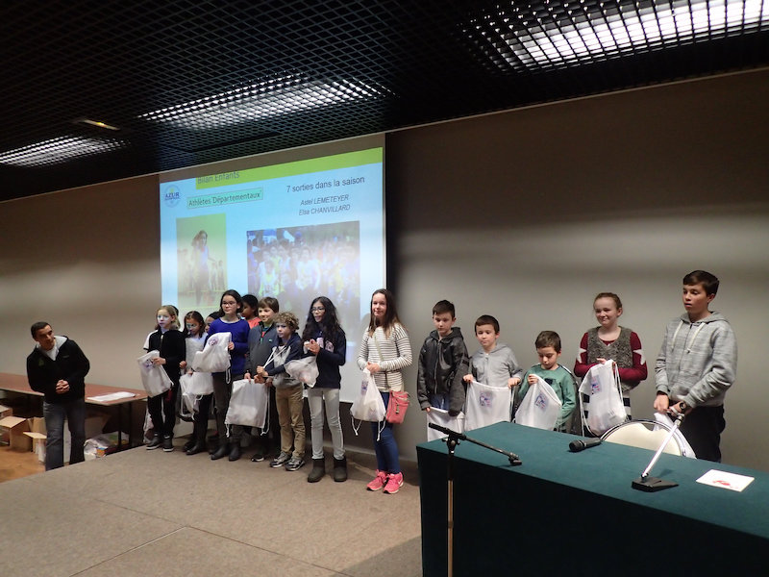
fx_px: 555
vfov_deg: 54.9
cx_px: 384
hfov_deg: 69.4
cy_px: 288
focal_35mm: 25
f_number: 2
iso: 400
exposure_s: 1/30
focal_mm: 4.5
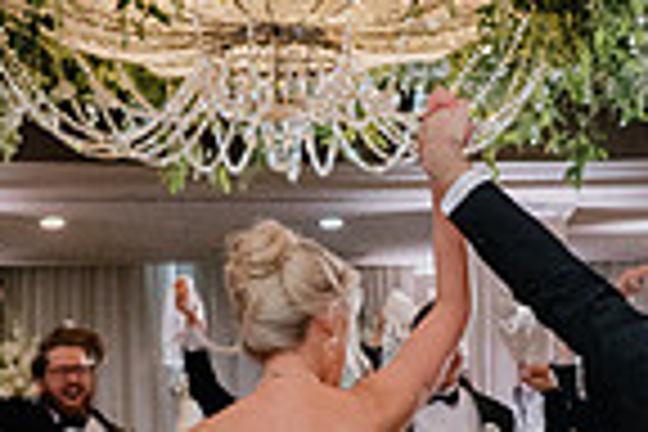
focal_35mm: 97
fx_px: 1746
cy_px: 533
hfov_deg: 21.0
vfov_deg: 13.7
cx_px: 342
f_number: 2.8
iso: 2500
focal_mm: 24
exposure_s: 1/160
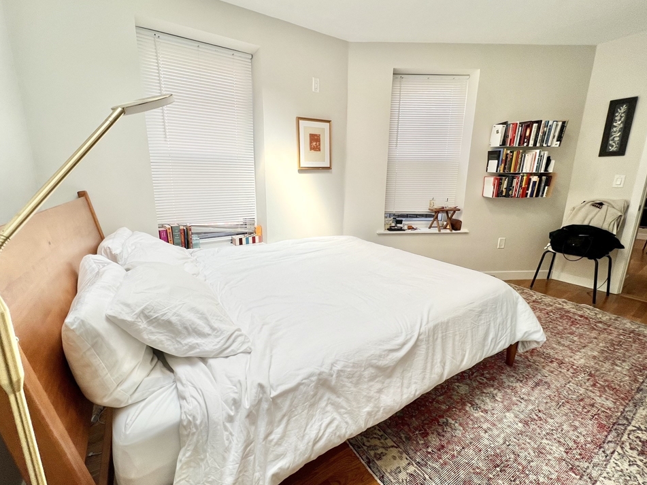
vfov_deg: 85.7
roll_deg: +1.0
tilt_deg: -11.6
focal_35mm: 14
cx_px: 302
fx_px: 262
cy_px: 239
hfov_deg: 101.9
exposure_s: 1/250
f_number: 1.8
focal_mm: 1.57
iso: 32
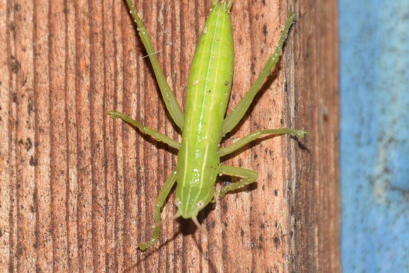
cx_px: 204
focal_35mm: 210
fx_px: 2386
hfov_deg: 9.8
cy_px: 136
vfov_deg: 6.5
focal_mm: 140
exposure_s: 1/60
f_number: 13
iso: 100
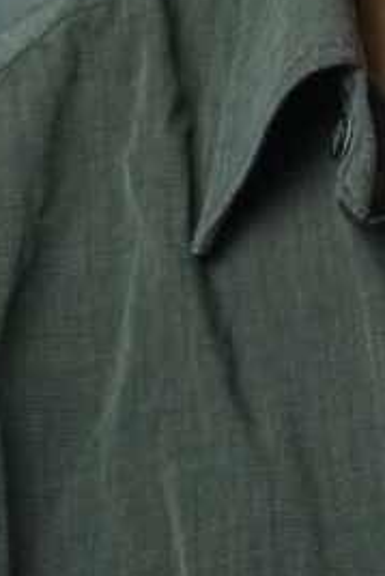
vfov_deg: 6.7
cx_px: 628
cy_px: -378
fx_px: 4856
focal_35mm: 303
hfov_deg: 4.5
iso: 2000
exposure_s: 1/125
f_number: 5.6
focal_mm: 47
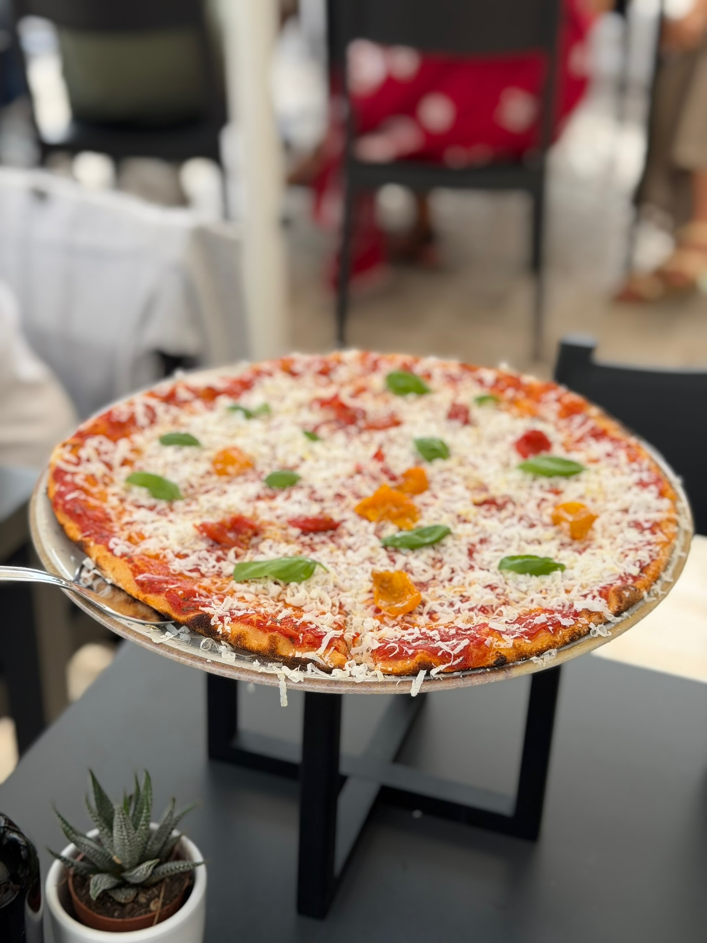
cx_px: 354
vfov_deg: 39.7
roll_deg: -1.5
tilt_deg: -28.7
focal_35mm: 48
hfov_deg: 30.3
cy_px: 472
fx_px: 1307
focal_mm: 6.76
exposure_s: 1/1167
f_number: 1.78
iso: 64
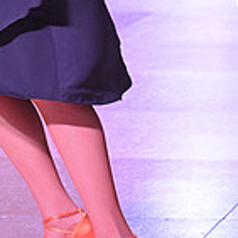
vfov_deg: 4.2
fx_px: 3259
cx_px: 161
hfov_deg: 4.2
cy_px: -71
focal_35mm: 419
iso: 5000
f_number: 7.1
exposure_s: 1/400
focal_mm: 120
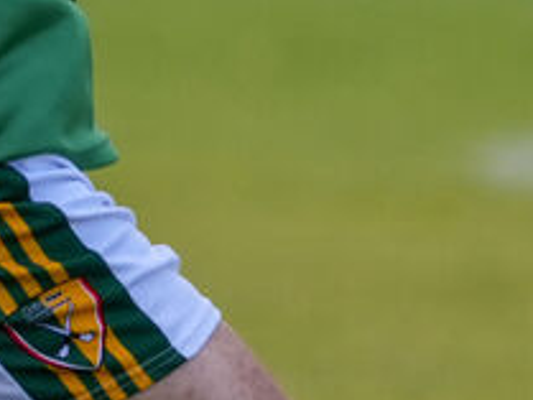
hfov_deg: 0.9
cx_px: 538
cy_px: -268
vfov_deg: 0.6
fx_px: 35650
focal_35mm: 2314
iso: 500
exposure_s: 1/1000
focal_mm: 419
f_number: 6.3
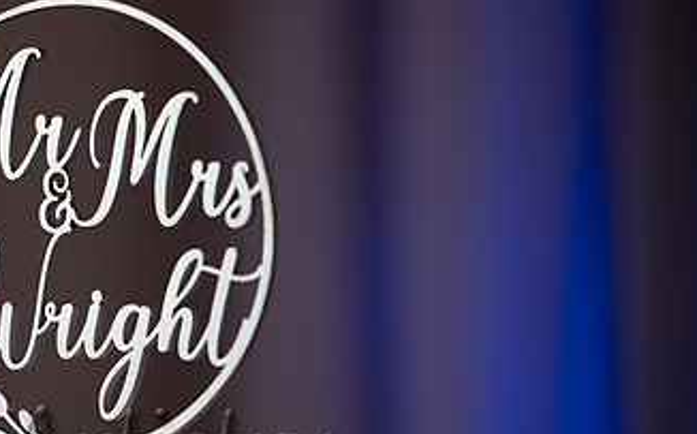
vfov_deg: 3.6
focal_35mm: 363
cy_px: 308
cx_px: 113
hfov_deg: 5.8
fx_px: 6888
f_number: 2.8
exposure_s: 1/200
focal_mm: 200
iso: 400
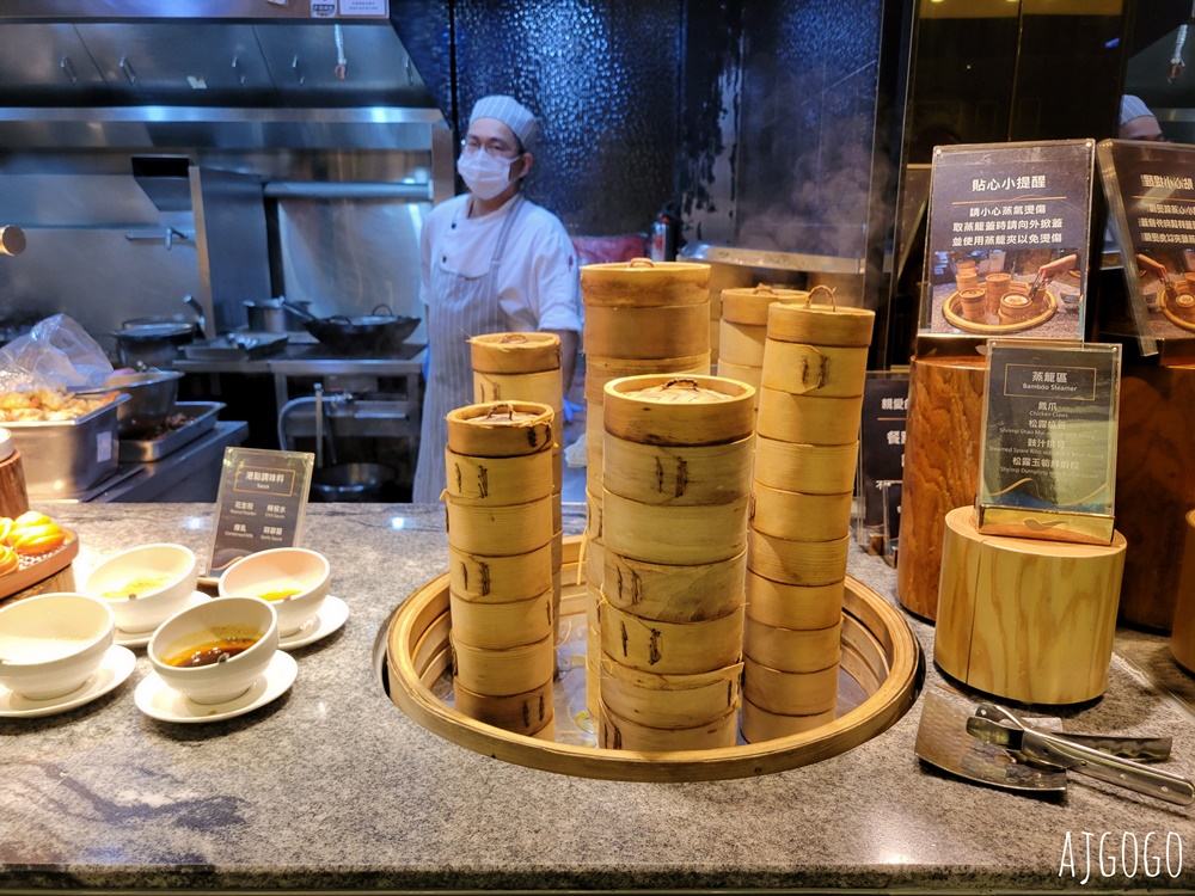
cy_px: 448
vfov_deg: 53.1
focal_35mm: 26
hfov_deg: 67.3
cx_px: 598
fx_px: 898
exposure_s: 1/60
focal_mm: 5.4
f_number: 1.8
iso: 160
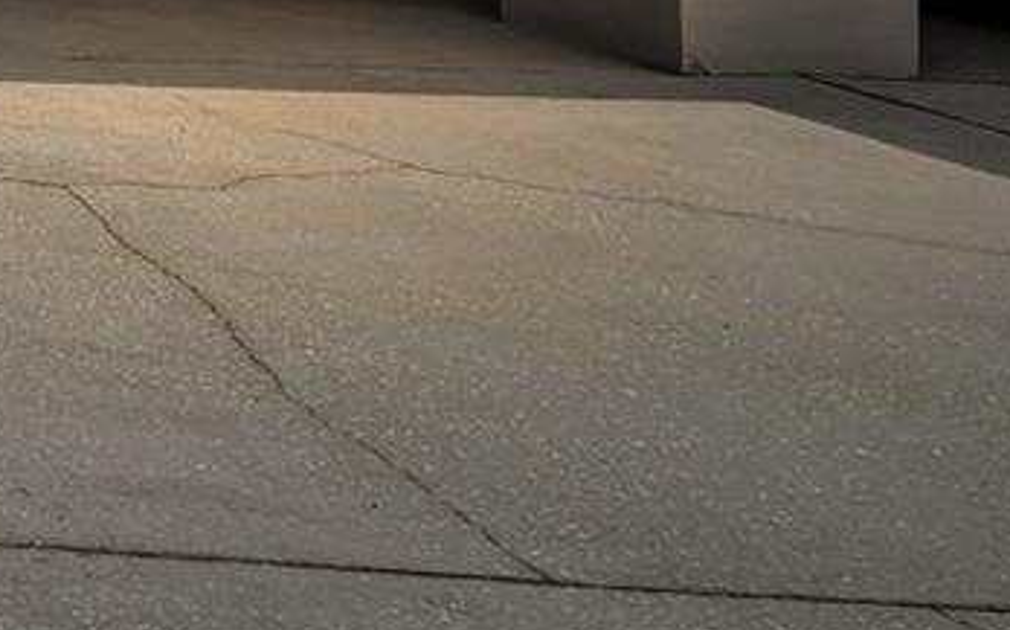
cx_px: -1251
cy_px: -341
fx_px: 2128
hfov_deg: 16.3
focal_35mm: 77
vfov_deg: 15.4
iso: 320
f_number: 8
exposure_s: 1/1250
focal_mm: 16.5
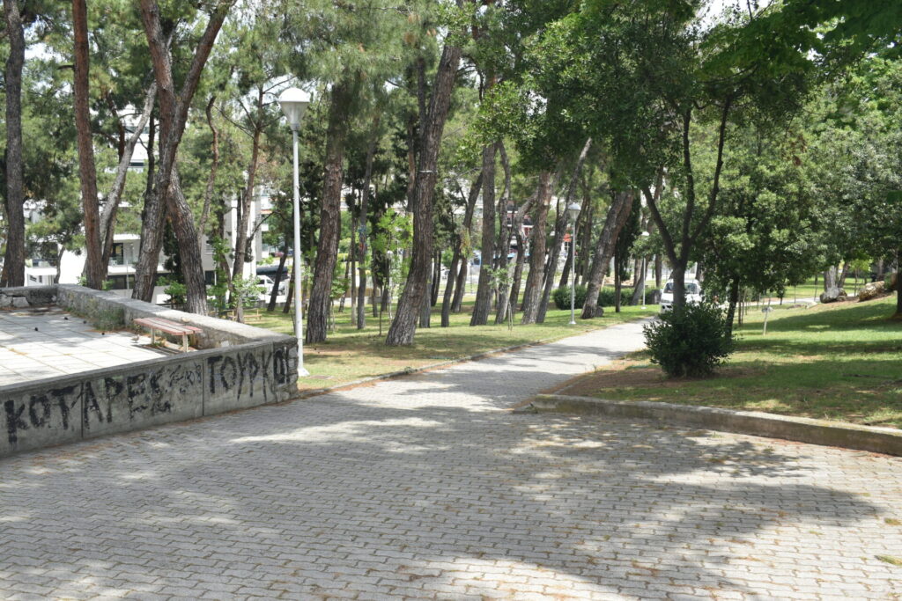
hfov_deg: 49.5
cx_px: 451
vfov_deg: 34.2
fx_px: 977
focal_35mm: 39
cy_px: 300
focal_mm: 26
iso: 180
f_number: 8
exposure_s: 1/250
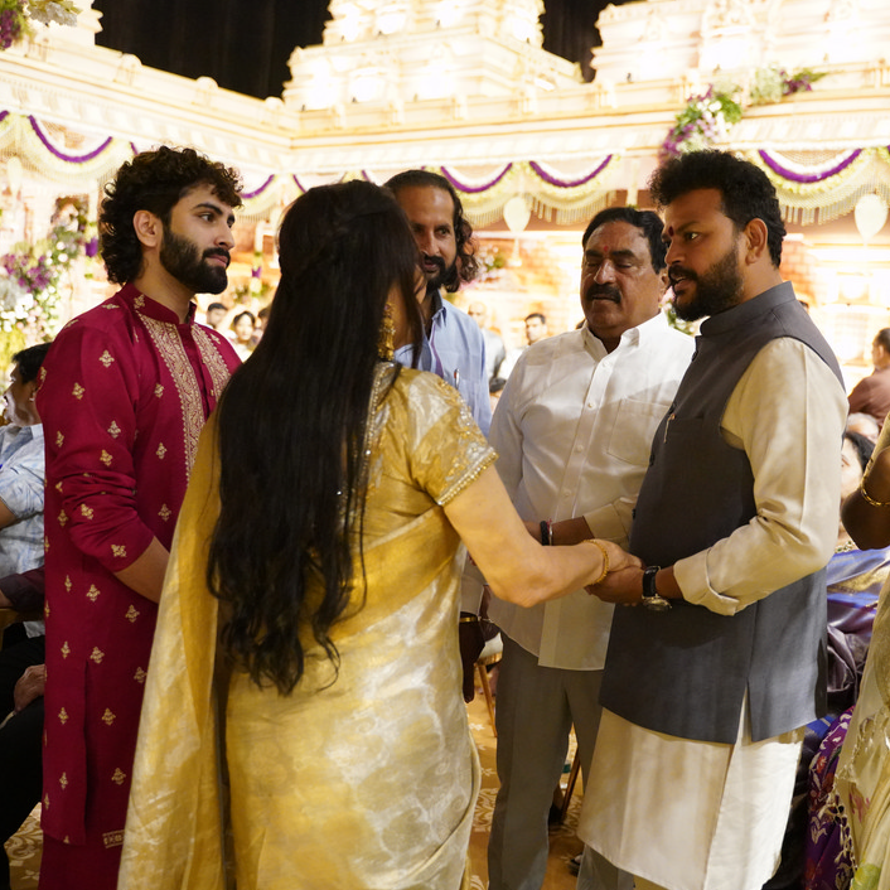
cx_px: 586
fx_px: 1134
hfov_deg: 42.3
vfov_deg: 42.8
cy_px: 445
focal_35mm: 39
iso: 8000
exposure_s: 1/250
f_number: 2.8
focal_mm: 30
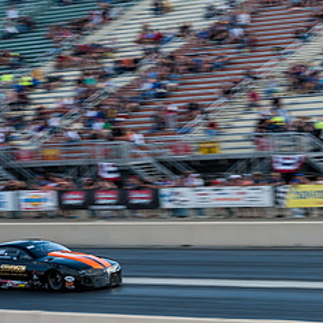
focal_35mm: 157
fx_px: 1657
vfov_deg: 11.1
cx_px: 302
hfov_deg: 11.1
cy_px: 206
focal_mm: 50
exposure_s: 1/200
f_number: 9
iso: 400
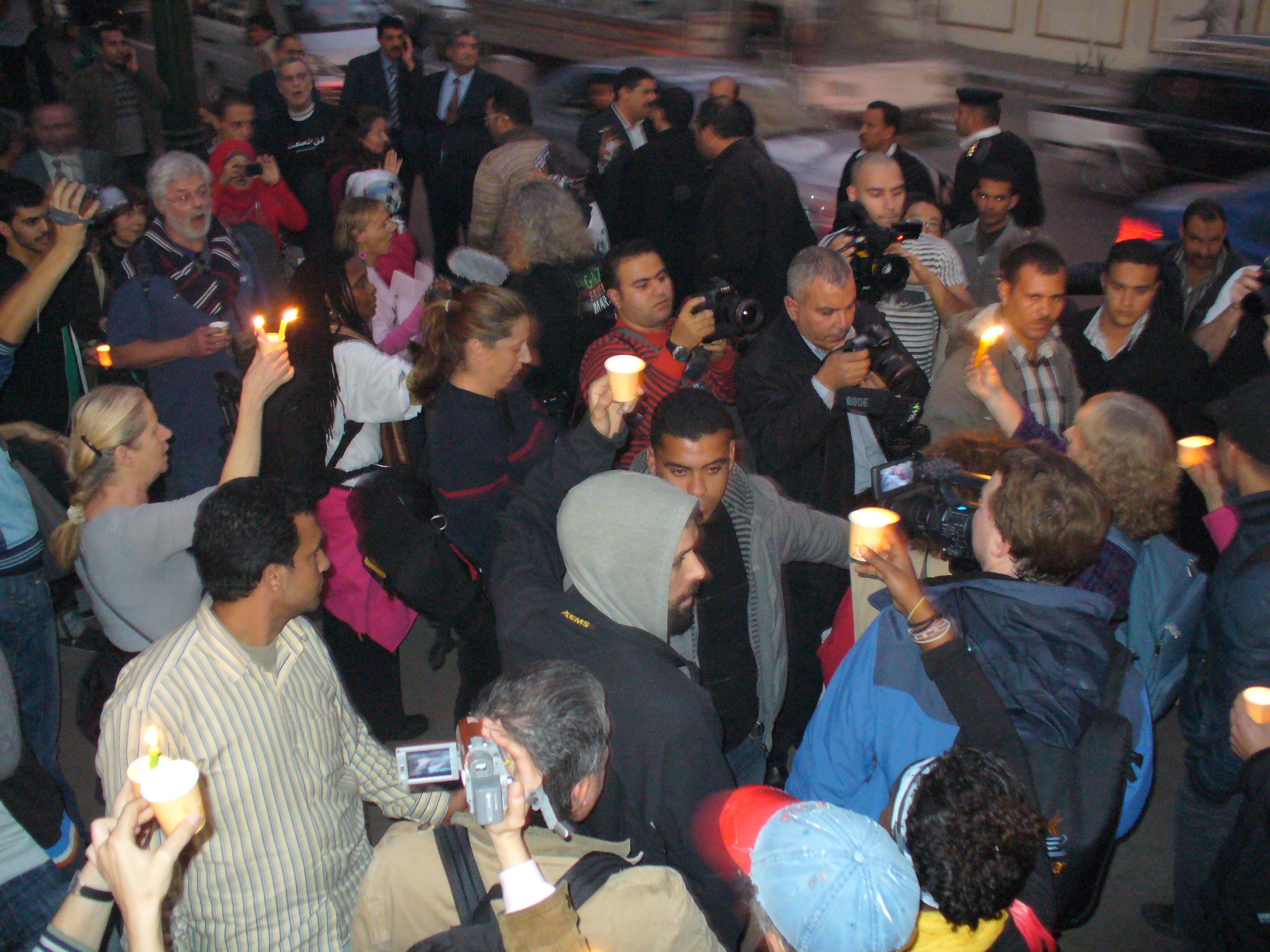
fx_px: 1357
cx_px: 635
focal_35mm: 37
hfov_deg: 50.1
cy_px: 476
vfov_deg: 38.7
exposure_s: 1/8
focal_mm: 6.1
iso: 200
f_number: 2.8
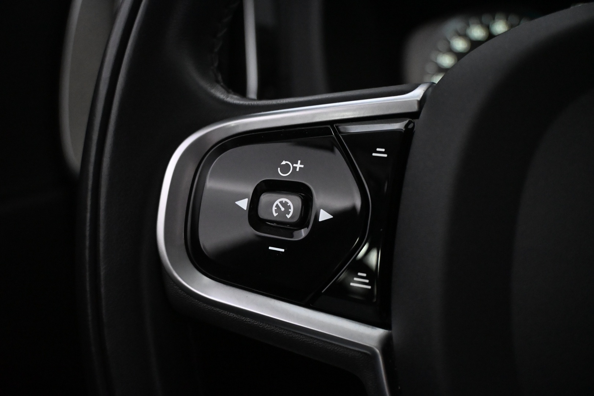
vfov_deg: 39.1
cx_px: 297
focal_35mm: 34
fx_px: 557
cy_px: 198
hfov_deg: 56.1
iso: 6400
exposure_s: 1/125
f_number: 4
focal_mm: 22.5
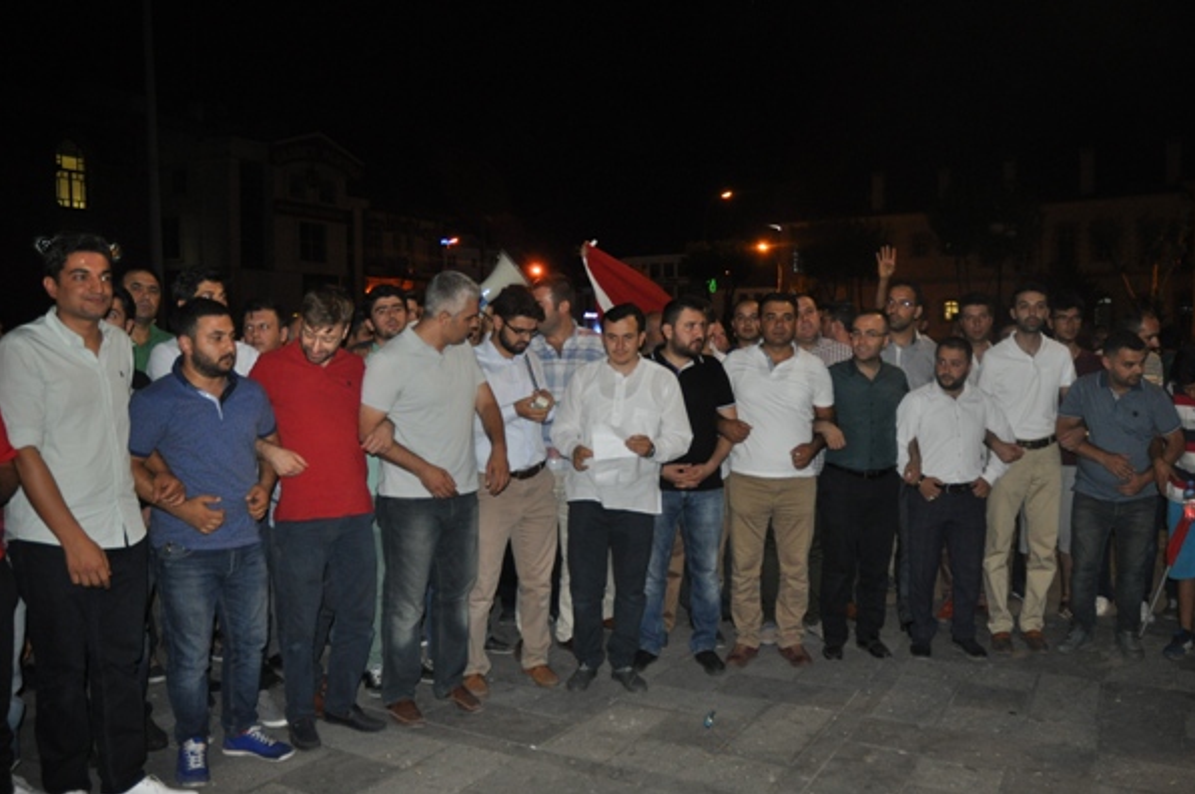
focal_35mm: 29
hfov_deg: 63.6
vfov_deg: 44.9
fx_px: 962
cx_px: 640
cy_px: 410
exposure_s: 1/60
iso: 800
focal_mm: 18
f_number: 3.5
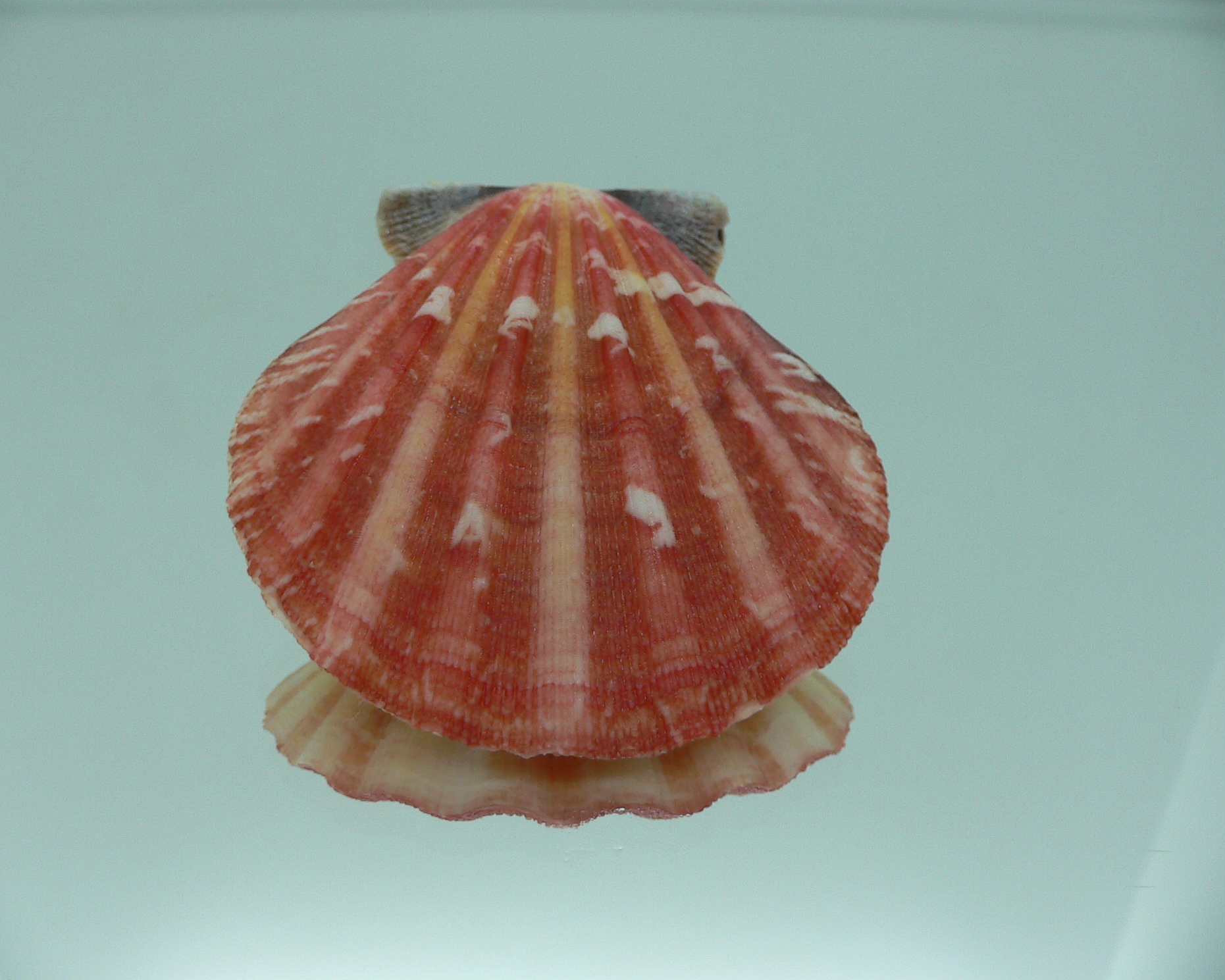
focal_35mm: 37
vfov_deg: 40.1
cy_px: 483
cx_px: 579
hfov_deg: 49.1
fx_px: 1342
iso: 80
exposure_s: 1/60
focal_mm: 4.6
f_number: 2.8
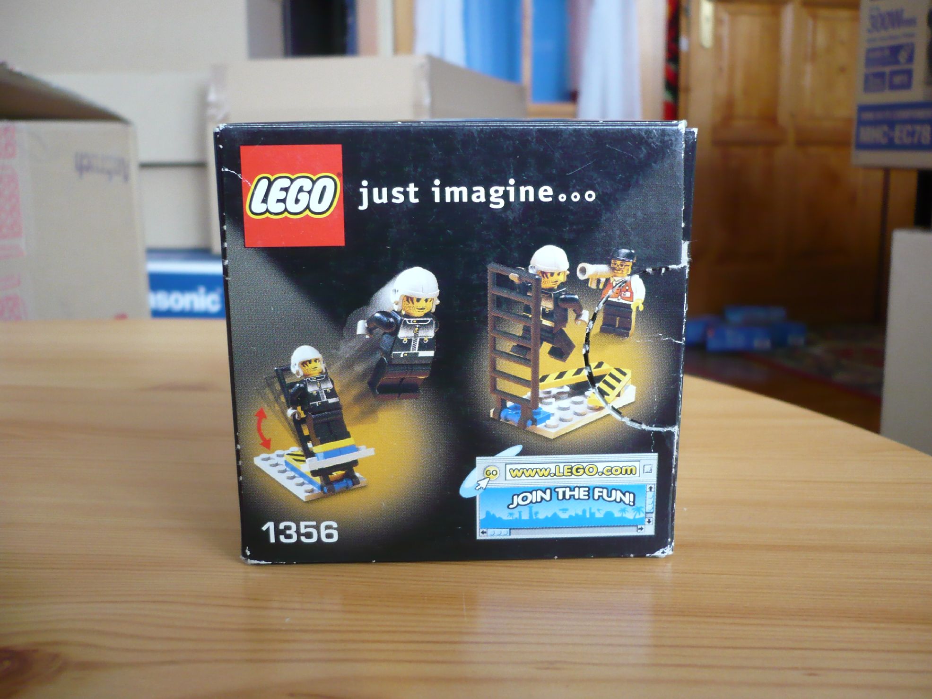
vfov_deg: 40.7
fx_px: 942
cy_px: 350
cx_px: 466
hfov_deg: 52.6
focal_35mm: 35
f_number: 2.8
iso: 200
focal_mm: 5.8
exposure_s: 1/30
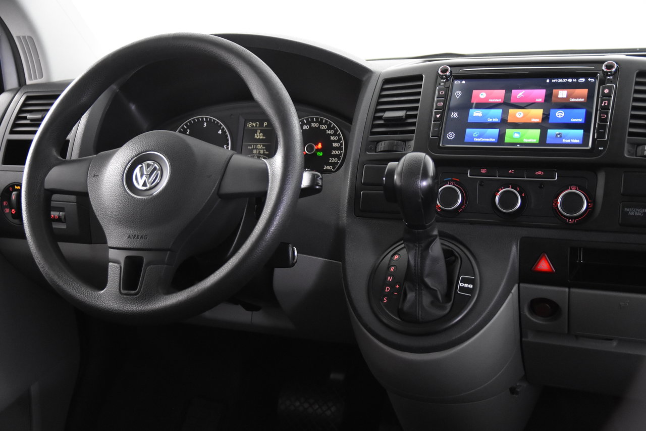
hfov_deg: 42.3
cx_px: 323
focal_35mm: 46
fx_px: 834
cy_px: 216
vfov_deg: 28.9
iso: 3600
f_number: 3.3
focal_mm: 31
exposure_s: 1/50
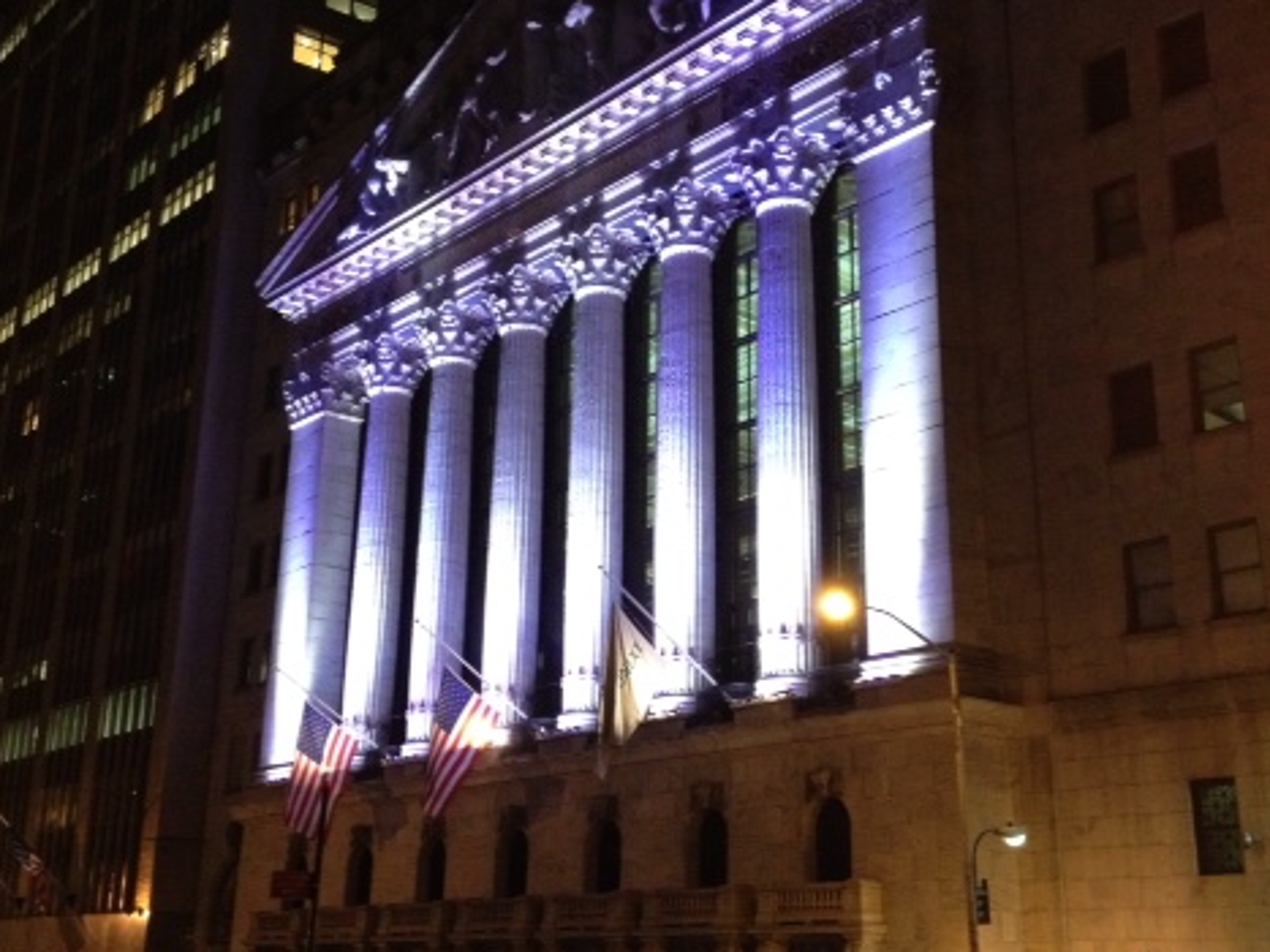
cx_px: 699
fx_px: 1761
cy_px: 419
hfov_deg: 39.6
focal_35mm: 48
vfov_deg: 30.2
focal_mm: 4.28
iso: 400
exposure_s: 1/17
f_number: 2.4
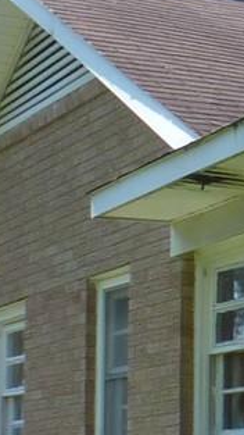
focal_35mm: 171
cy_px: 502
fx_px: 1967
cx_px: 893
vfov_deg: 12.3
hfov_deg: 6.2
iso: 100
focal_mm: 4.3
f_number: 4
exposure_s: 1/250
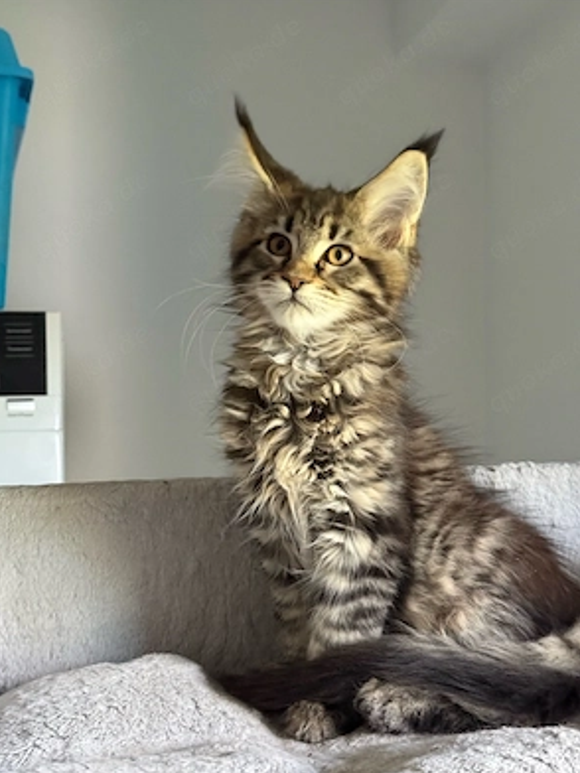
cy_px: 390
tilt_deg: +2.3
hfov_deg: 29.7
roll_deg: +1.1
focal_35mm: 49
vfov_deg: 38.9
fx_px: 1095
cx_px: 286
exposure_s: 1/36
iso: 500
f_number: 1.78
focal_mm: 6.76
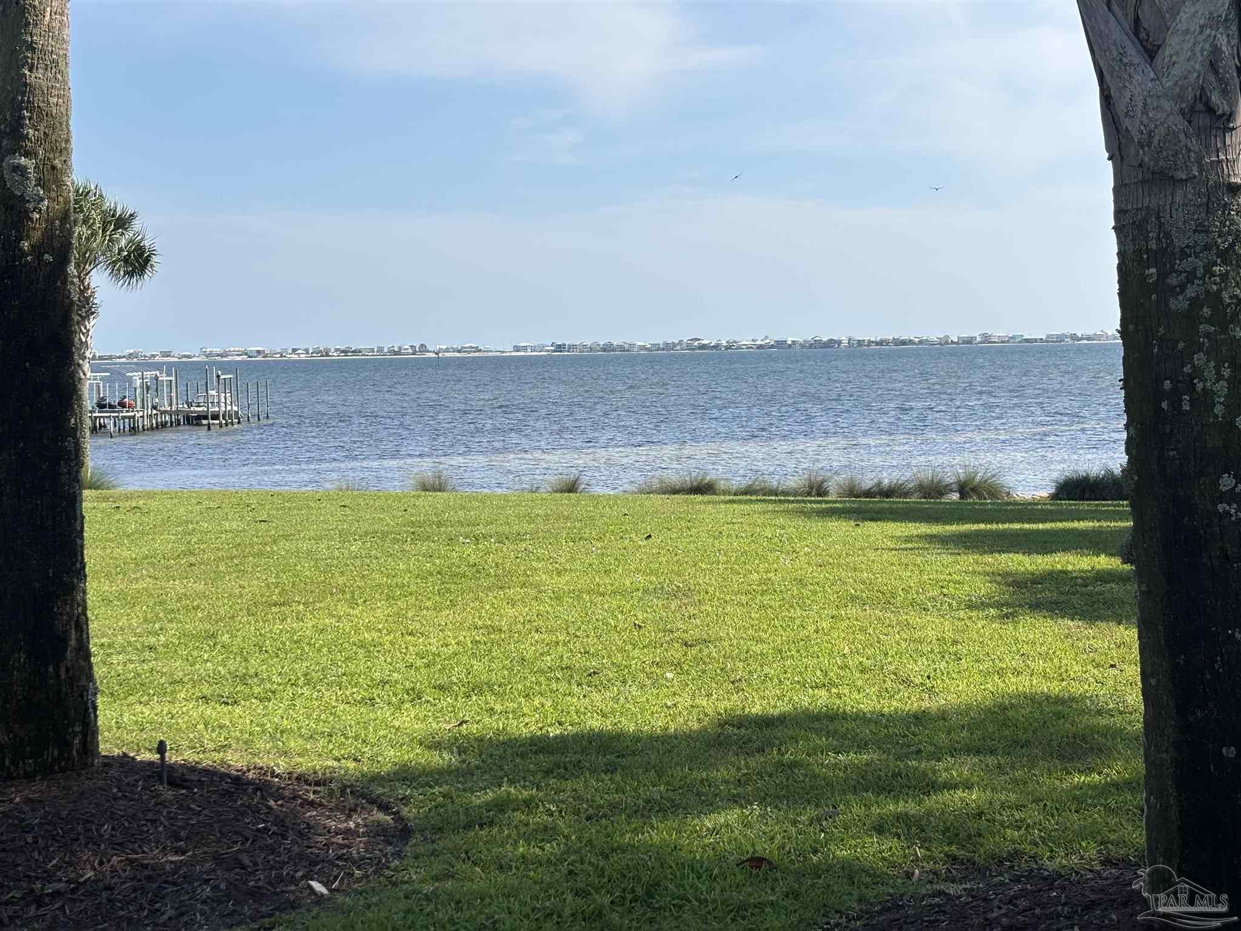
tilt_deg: -3.2
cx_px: 620
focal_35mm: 52
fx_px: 1864
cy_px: 466
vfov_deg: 28.0
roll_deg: +1.0
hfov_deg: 36.8
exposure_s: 1/3115
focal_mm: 5.96
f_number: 1.6
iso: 40
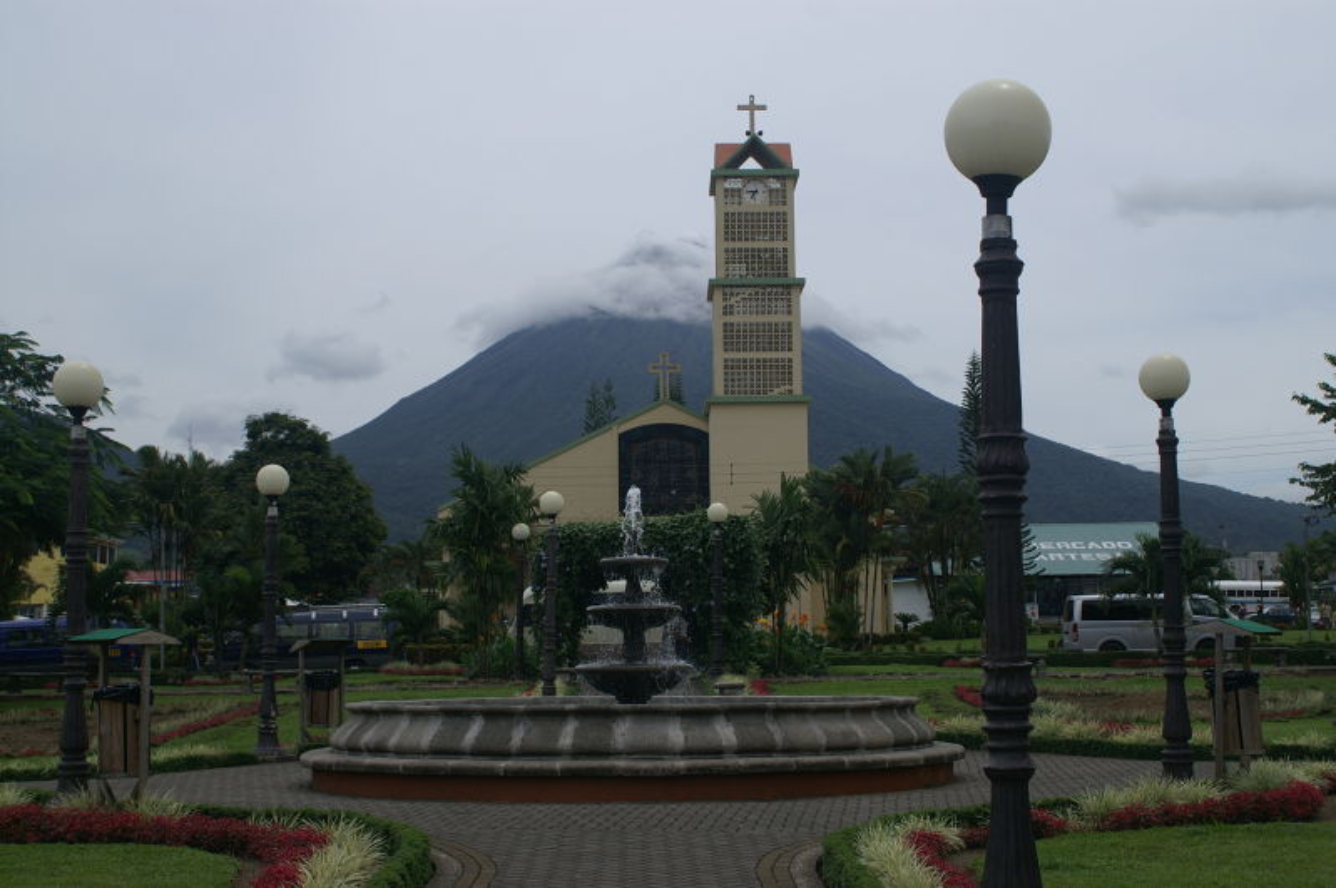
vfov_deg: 25.7
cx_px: 668
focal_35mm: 52
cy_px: 444
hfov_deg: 37.9
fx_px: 1946
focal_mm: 35
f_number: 6.7
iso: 100
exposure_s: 1/350
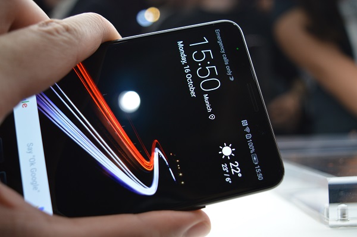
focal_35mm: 42
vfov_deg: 31.8
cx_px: 178
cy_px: 118
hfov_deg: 46.5
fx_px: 416
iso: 400
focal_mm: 28
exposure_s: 1/80
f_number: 4.5
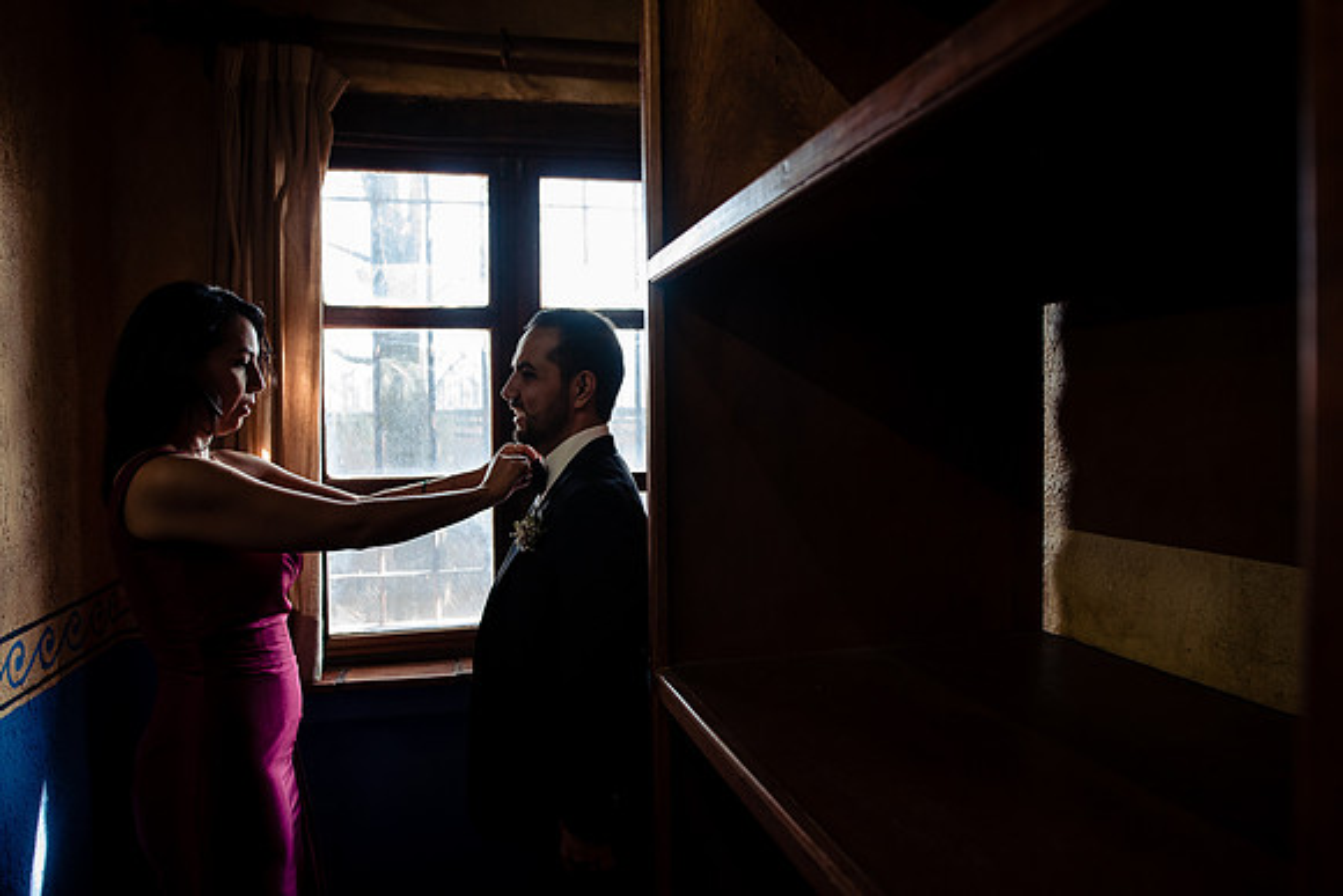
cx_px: 672
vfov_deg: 53.2
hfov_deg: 73.7
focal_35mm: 24
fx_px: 896
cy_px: 448
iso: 800
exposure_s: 1/100
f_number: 3.5
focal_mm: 24
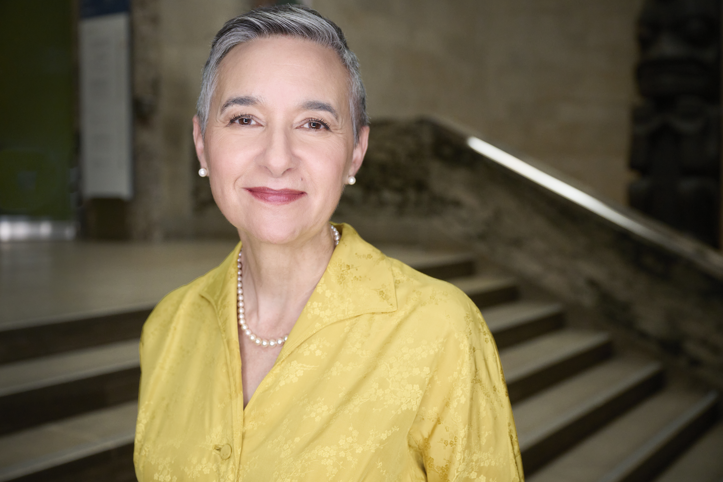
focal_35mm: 43
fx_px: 864
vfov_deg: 31.2
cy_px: 241
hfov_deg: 45.4
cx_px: 362
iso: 2500
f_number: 4
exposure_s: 1/320
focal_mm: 43
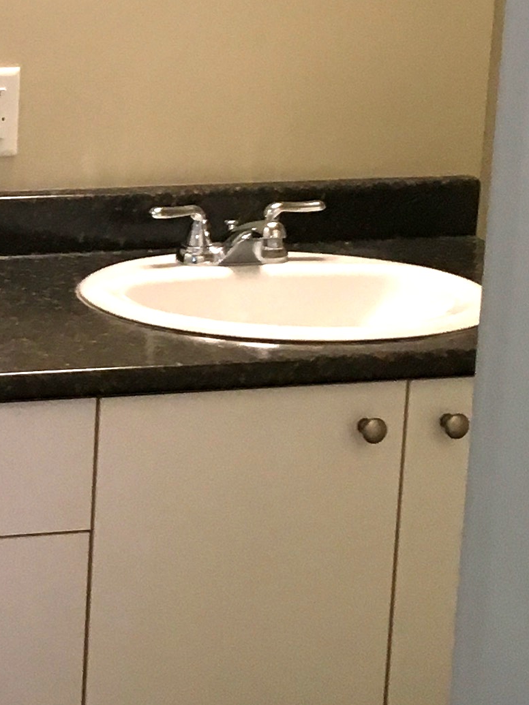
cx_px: -328
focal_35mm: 113
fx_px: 2303
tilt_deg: -7.2
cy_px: 191
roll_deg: -1.4
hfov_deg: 12.3
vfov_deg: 17.3
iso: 50
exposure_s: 1/30
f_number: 2.2
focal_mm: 4.15
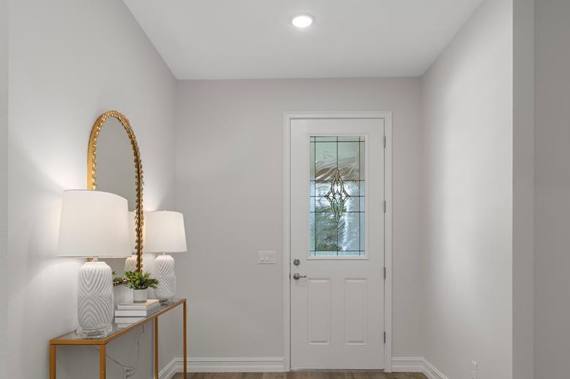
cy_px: 241
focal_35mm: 26
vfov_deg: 49.5
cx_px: 275
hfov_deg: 70.1
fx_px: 406
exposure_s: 1/20
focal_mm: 13
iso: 320
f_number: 8
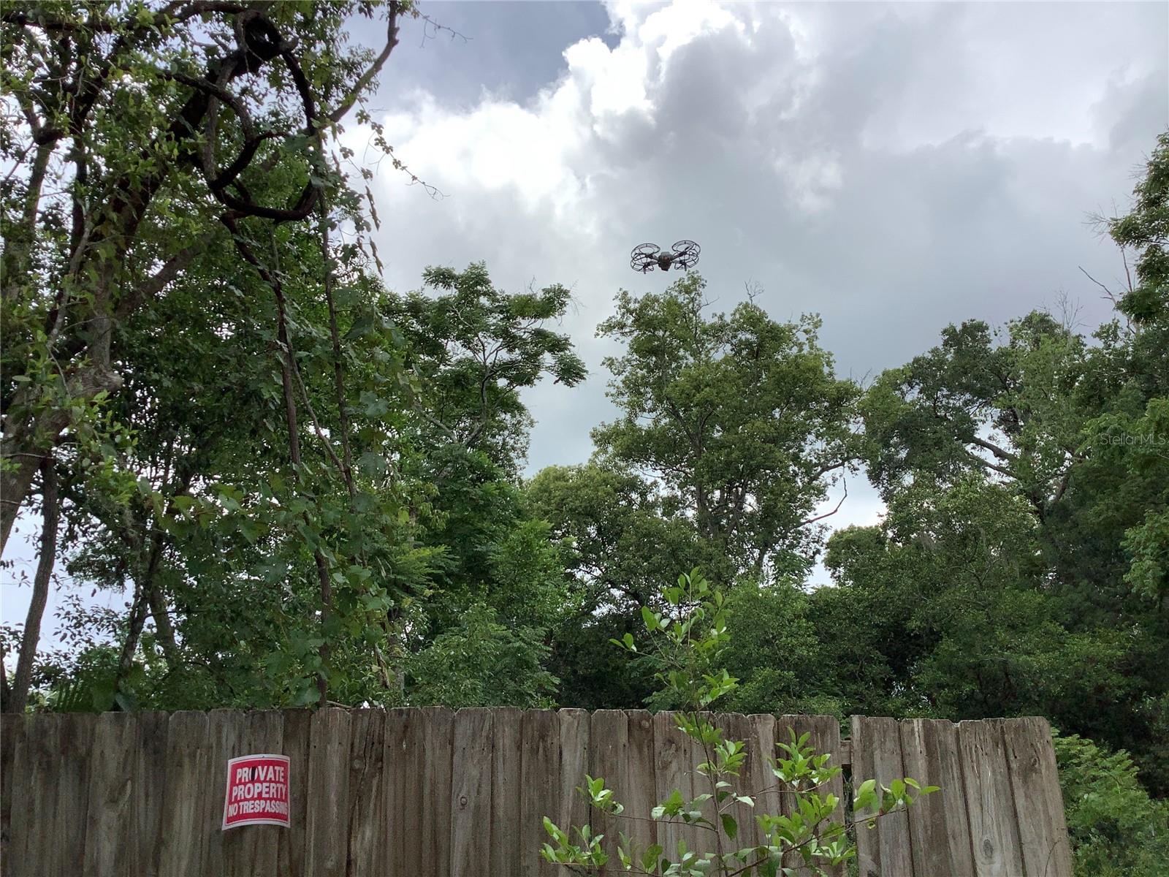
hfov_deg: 58.4
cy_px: 438
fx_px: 1047
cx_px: 584
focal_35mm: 31
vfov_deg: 45.4
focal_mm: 3.3
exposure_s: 1/1812
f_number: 2.4
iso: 25
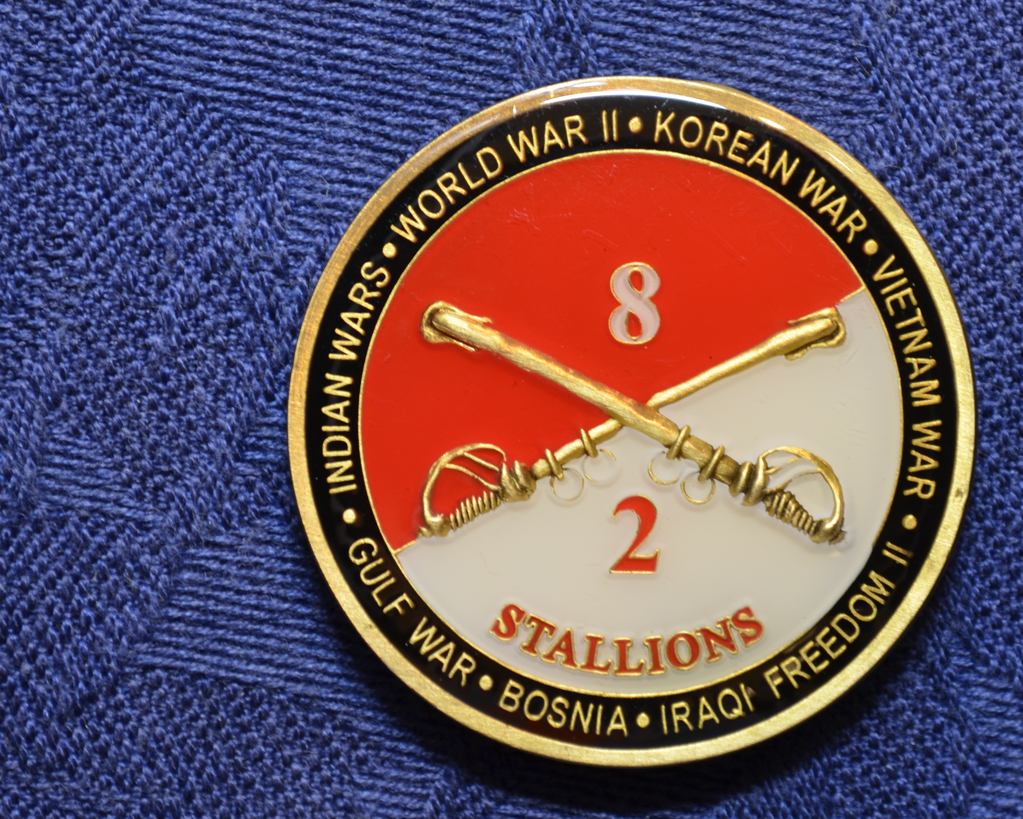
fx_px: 3747
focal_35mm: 124
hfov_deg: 15.5
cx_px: 632
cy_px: 398
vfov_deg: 12.5
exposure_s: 1.3
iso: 160
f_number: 8
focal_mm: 55
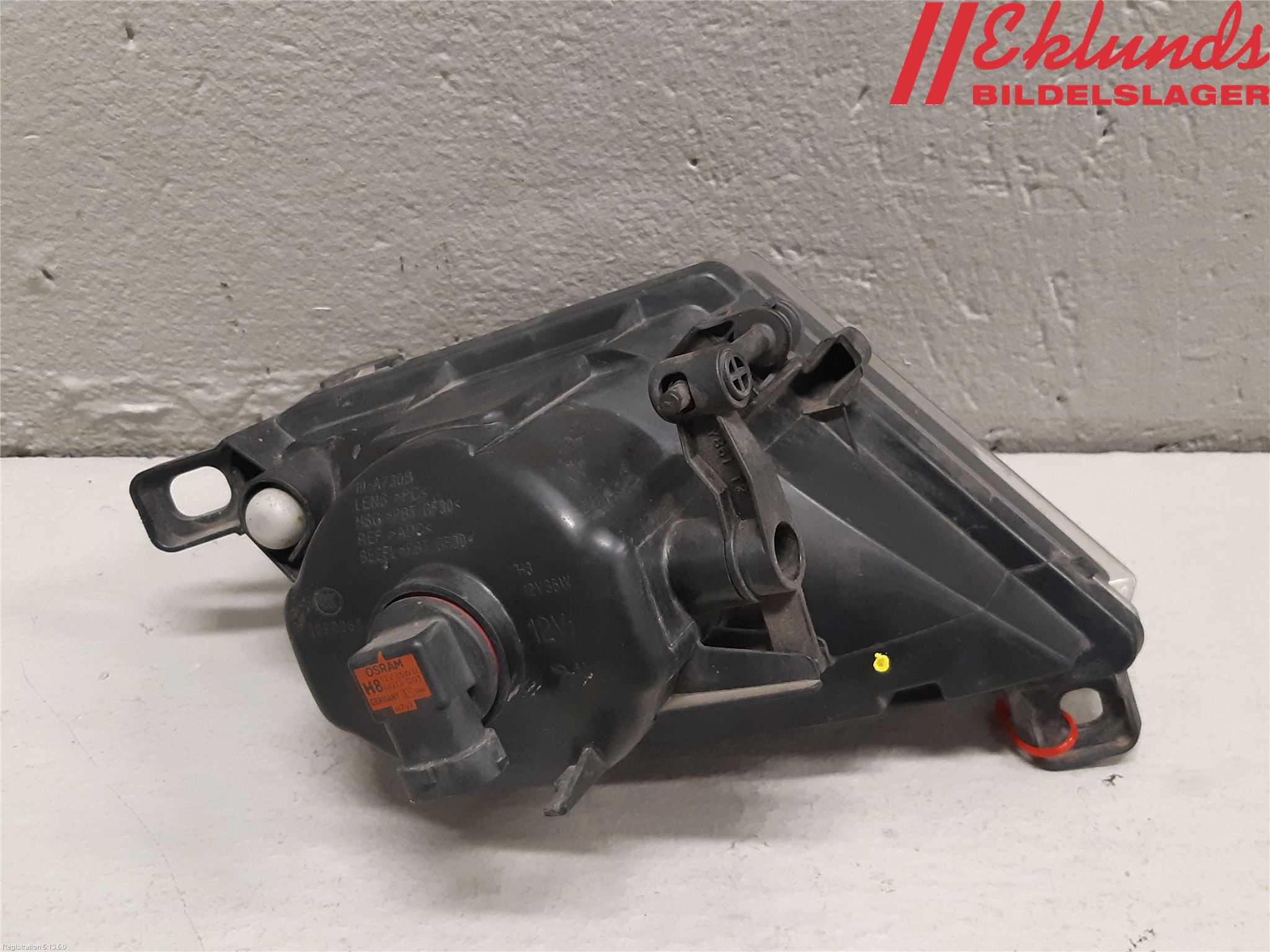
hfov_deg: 67.3
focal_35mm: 26
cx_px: 635
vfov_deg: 53.1
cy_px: 476
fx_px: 954
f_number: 1.7
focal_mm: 3.93
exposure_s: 1/50
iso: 250
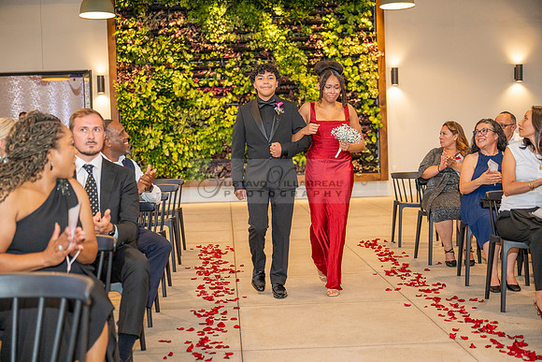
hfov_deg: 37.5
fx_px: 798
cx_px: 271
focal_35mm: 53
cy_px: 181
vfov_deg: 25.5
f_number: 2.8
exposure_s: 1/200
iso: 1000
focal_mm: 53
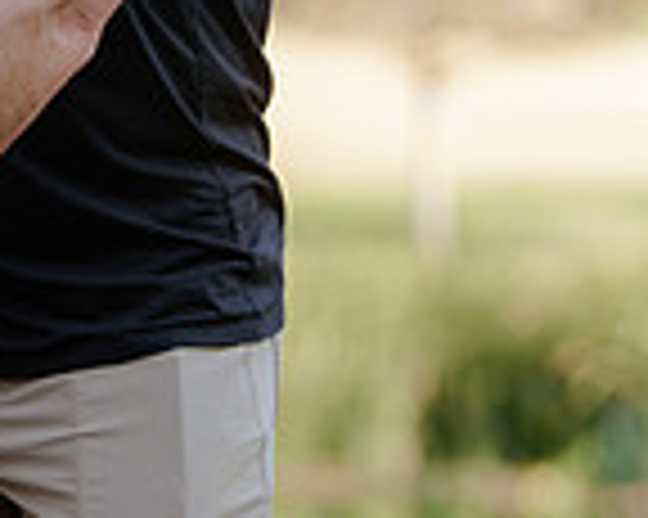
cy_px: -149
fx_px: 8318
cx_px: -135
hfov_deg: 4.4
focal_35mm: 434
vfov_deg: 3.6
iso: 125
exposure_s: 1/320
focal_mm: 104
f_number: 3.2
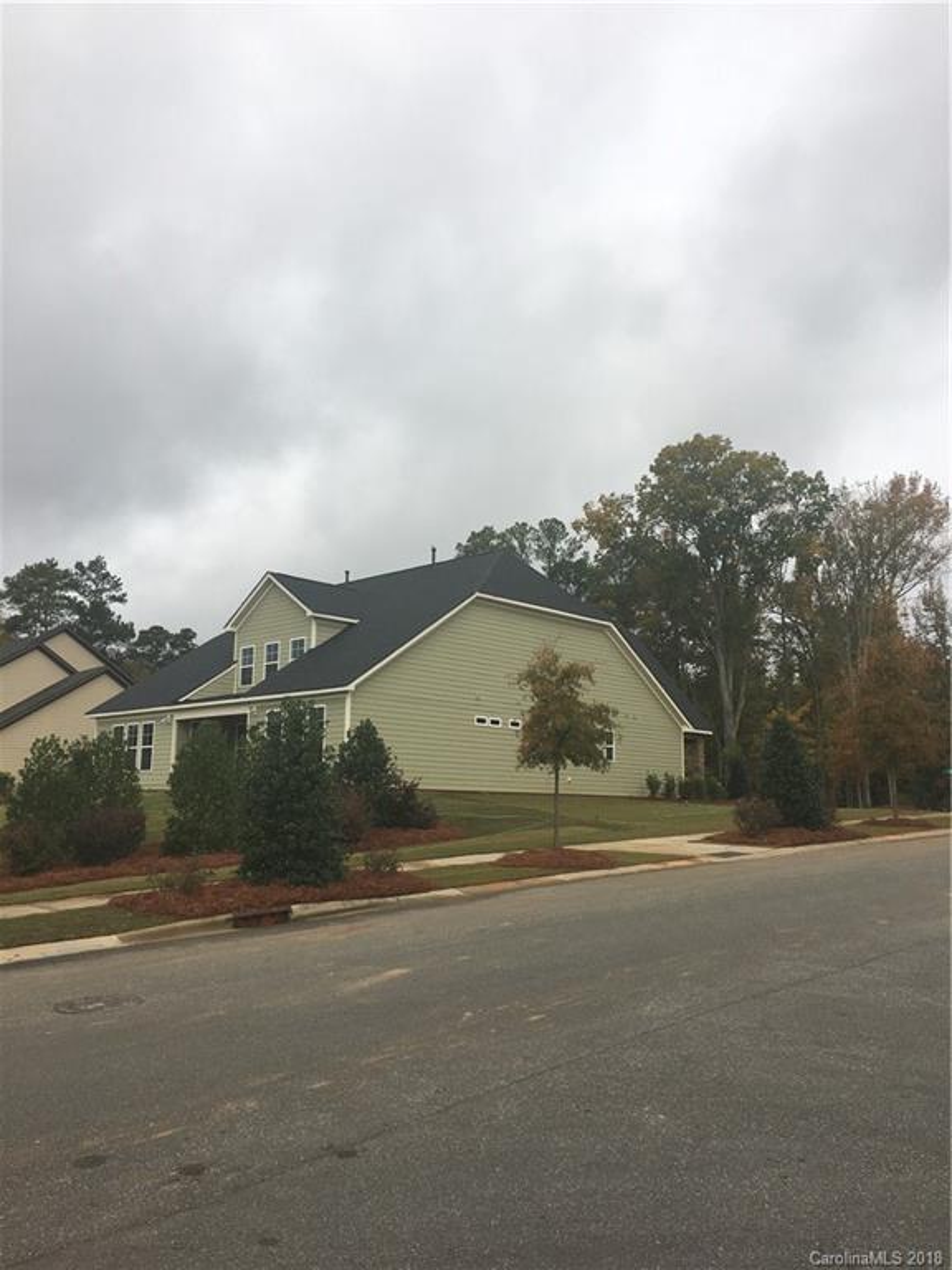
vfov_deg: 61.7
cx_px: 476
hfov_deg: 48.2
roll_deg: -1.1
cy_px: 635
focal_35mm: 29
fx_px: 1063
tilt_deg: +9.4
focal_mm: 4.15
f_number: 2.2
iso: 25
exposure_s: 1/351
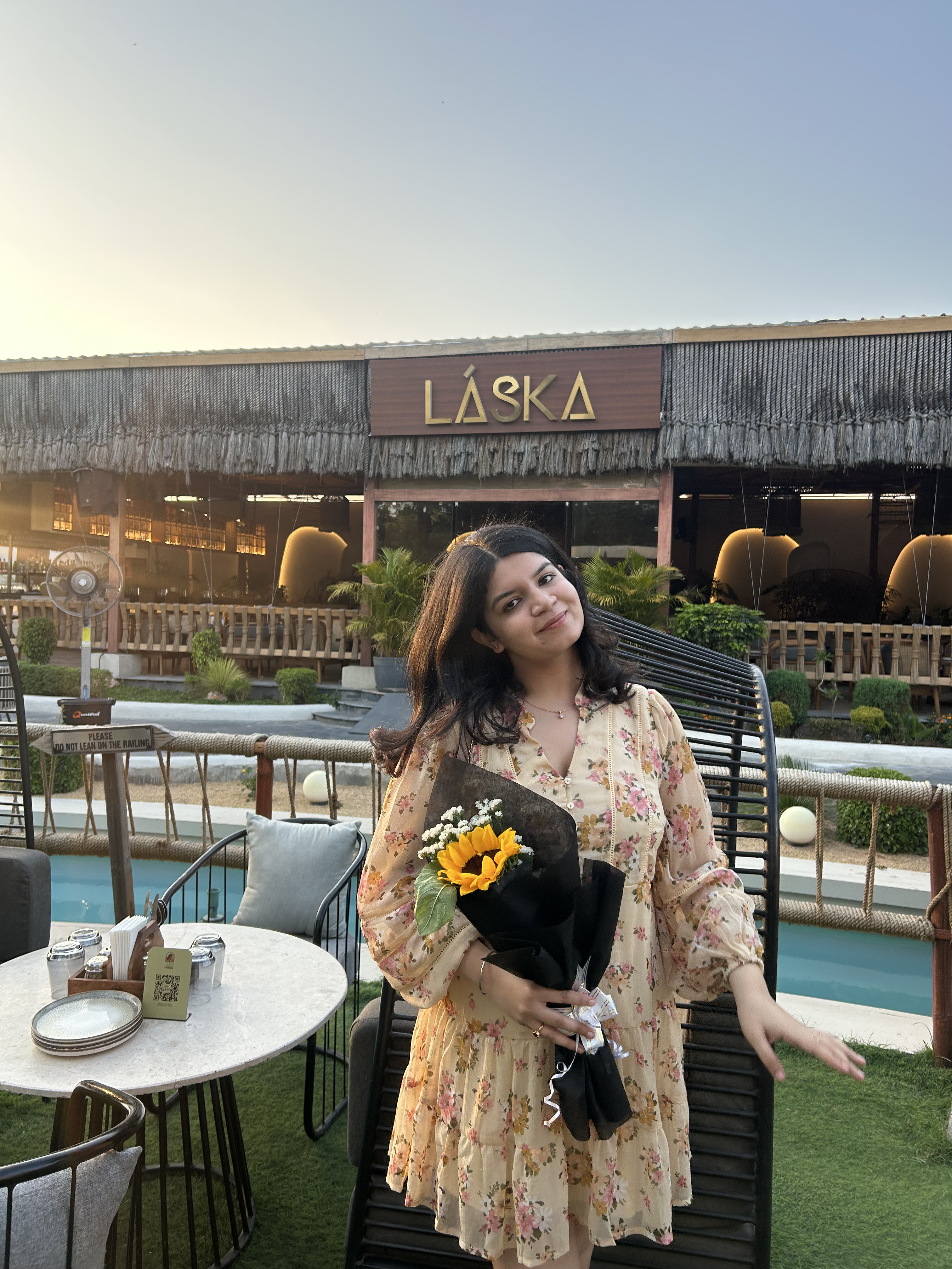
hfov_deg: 53.1
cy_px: 634
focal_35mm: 26
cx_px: 476
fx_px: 953
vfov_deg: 67.3
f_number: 1.5
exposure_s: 1/414
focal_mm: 5.7
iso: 50
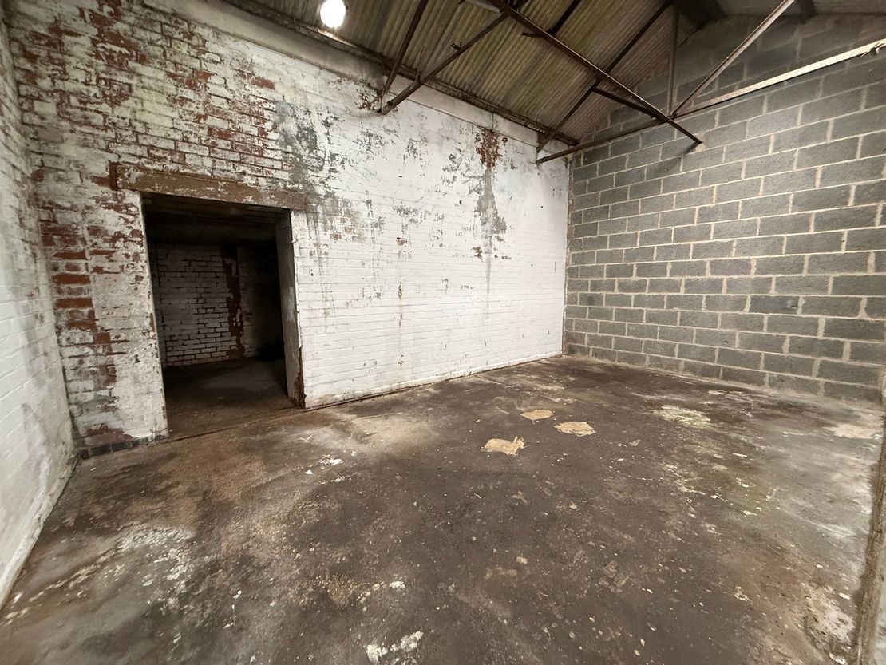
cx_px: 443
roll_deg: -1.8
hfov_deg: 102.1
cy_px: 332
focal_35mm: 14
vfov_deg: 85.7
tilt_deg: -8.7
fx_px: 358
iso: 320
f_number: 2.2
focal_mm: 2.22
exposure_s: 1/75
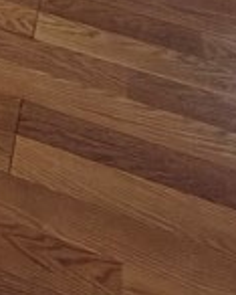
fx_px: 837
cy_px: -317
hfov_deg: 13.6
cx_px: -238
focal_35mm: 96
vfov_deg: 15.4
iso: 80
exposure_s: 1/121
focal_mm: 2.22
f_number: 2.2
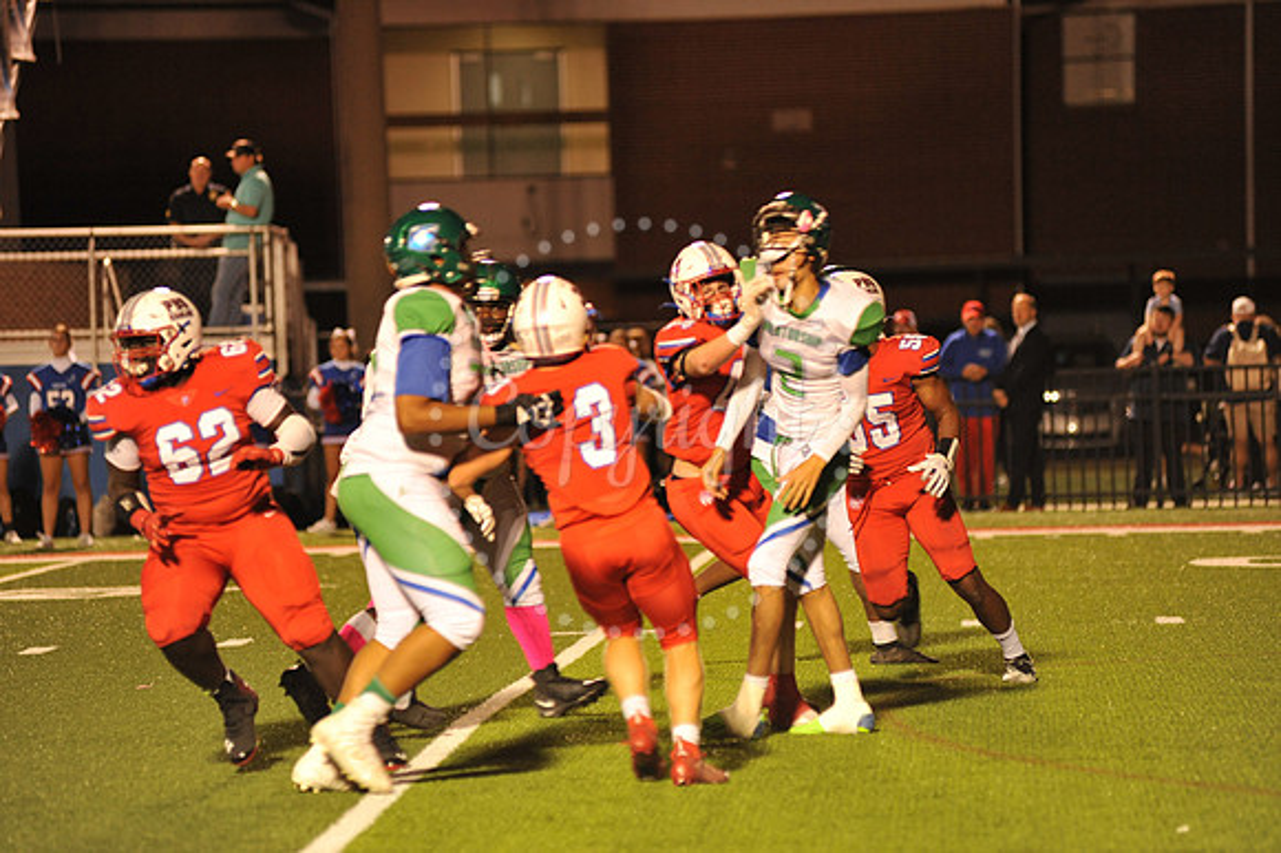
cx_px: 640
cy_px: 426
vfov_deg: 6.9
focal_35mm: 200
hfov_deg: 10.3
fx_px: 7112
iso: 2000
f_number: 3.2
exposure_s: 1/200
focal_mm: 200
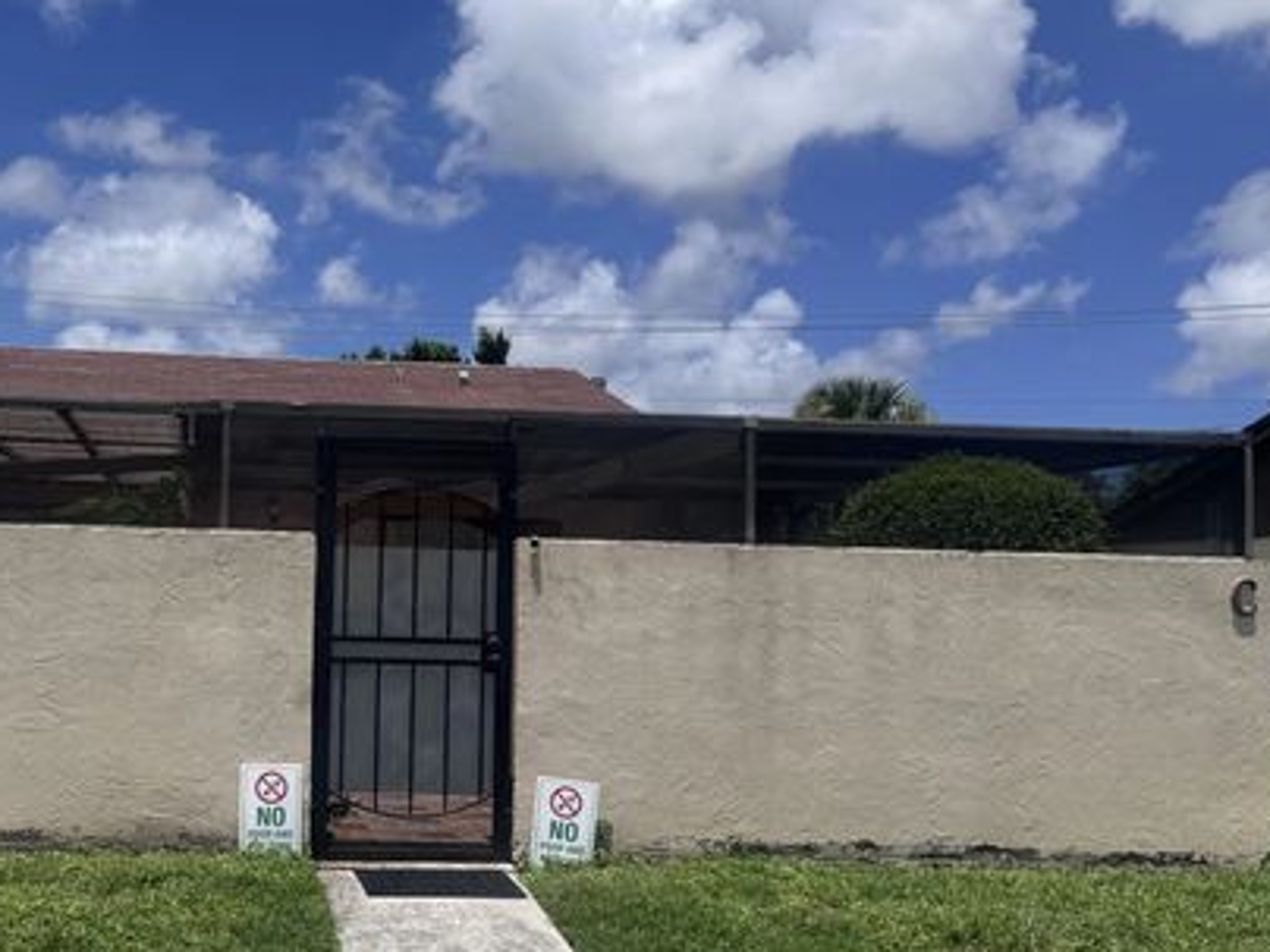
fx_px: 1394
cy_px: 528
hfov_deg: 46.8
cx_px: 286
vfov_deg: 37.7
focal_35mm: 38
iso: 80
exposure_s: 1/9009
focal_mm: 6.76
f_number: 1.78
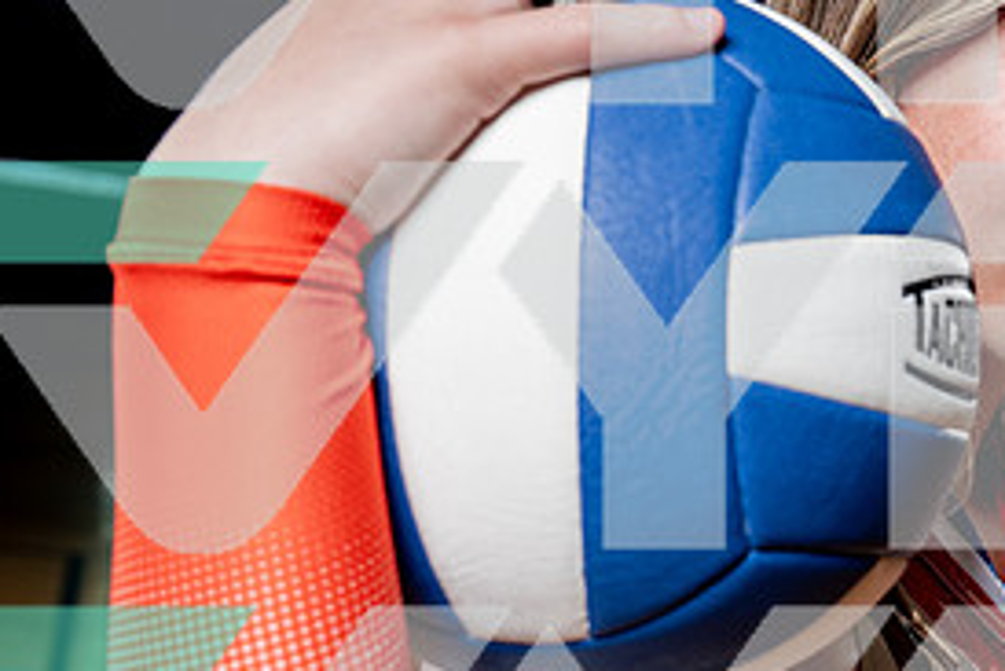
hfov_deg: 21.4
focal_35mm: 94
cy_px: 358
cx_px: 818
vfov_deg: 14.6
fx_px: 2625
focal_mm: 42
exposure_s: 1/250
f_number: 5.6
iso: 250
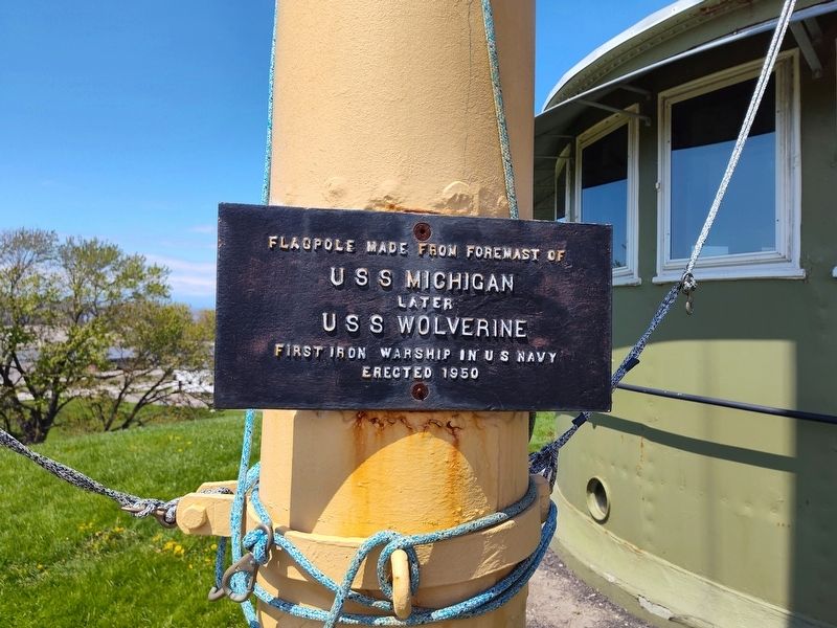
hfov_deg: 73.9
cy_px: 314
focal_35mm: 23
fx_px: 556
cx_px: 418
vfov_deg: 58.9
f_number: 1.8
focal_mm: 5.56
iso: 100
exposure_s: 1/1530
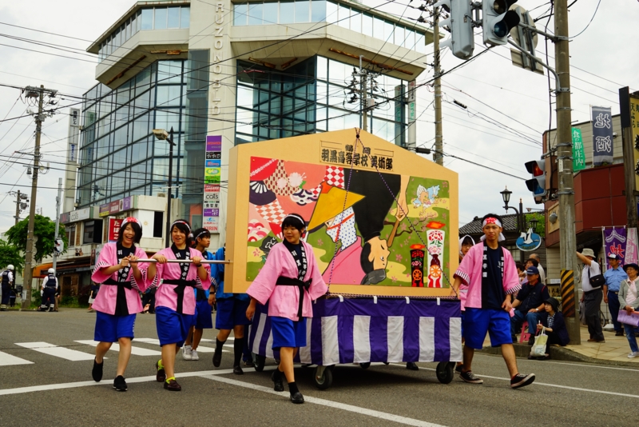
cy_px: 214
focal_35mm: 35
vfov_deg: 37.9
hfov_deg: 54.4
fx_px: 621
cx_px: 320
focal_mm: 35
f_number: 9.5
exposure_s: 1/125
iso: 100
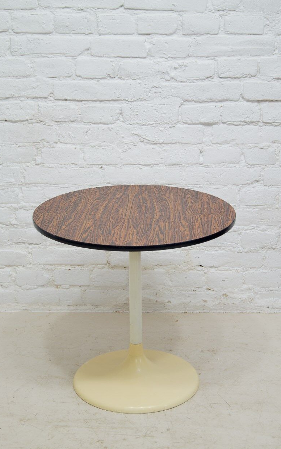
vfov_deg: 29.6
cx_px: 142
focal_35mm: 70
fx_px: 852
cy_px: 226
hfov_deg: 18.7
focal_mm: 45
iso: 200
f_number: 5.6
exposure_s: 1/15
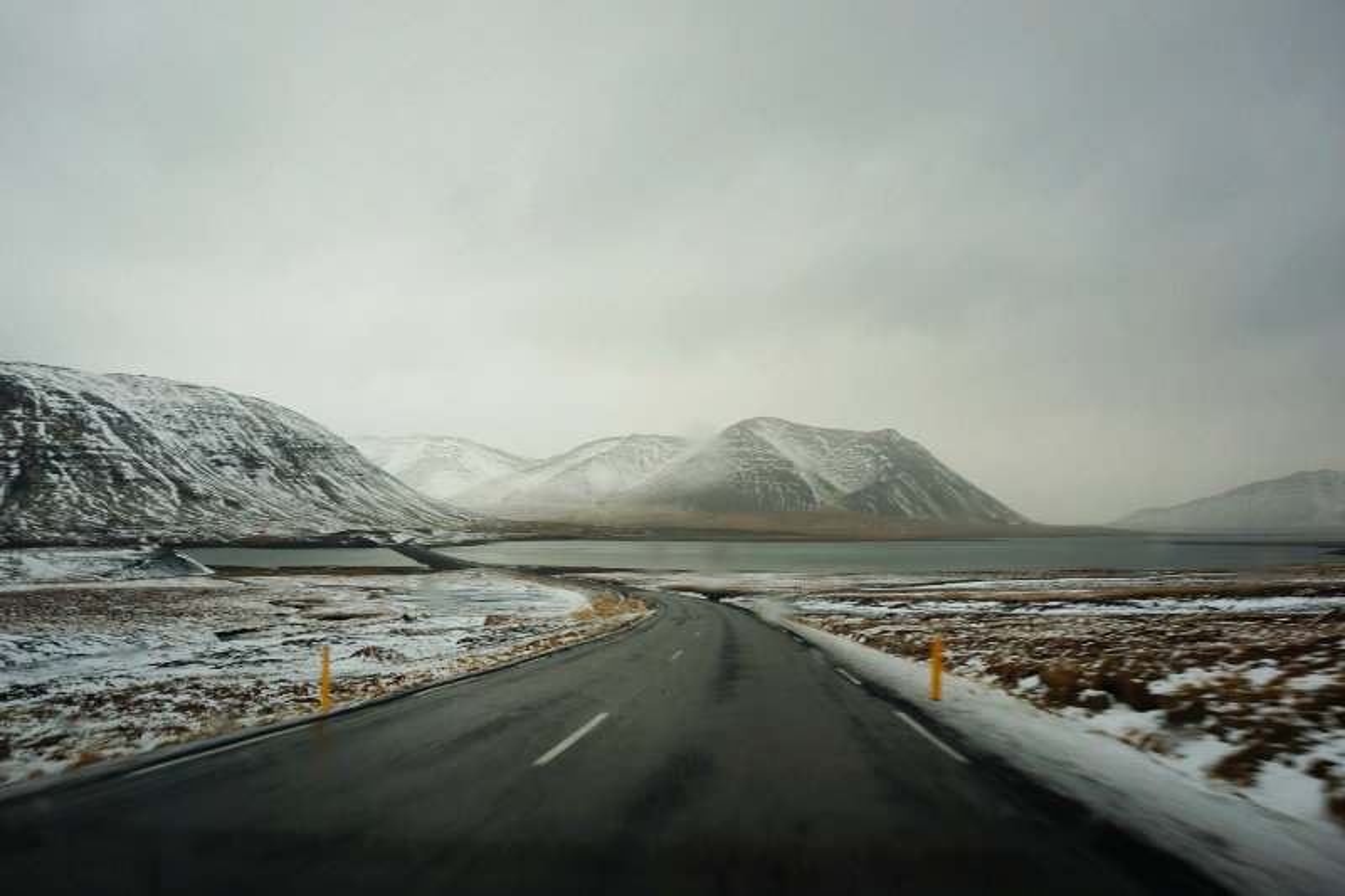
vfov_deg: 53.1
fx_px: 896
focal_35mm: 24
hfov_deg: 73.8
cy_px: 448
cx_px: 672
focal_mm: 16
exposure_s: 1/80
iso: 100
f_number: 6.3
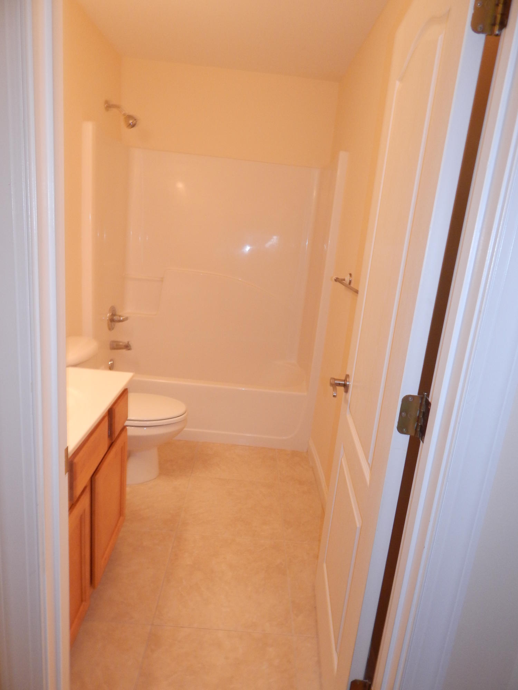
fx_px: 459
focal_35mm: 23
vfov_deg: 73.9
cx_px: 259
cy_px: 345
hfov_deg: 58.9
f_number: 3
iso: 200
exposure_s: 1/30
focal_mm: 4
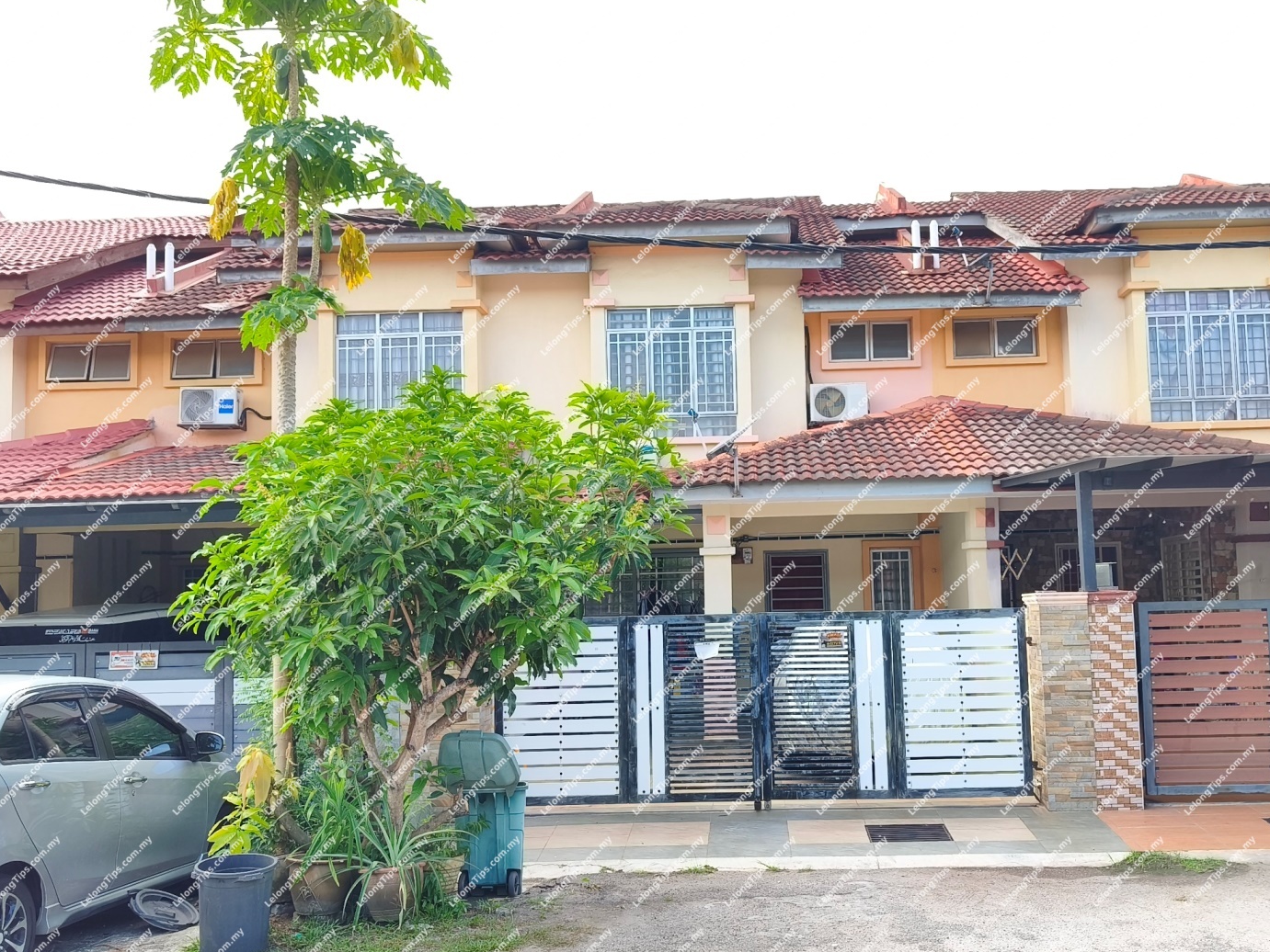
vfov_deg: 56.8
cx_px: 641
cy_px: 495
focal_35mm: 24
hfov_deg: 71.6
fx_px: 881
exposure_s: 1/130
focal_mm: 6.06
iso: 50
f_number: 1.7
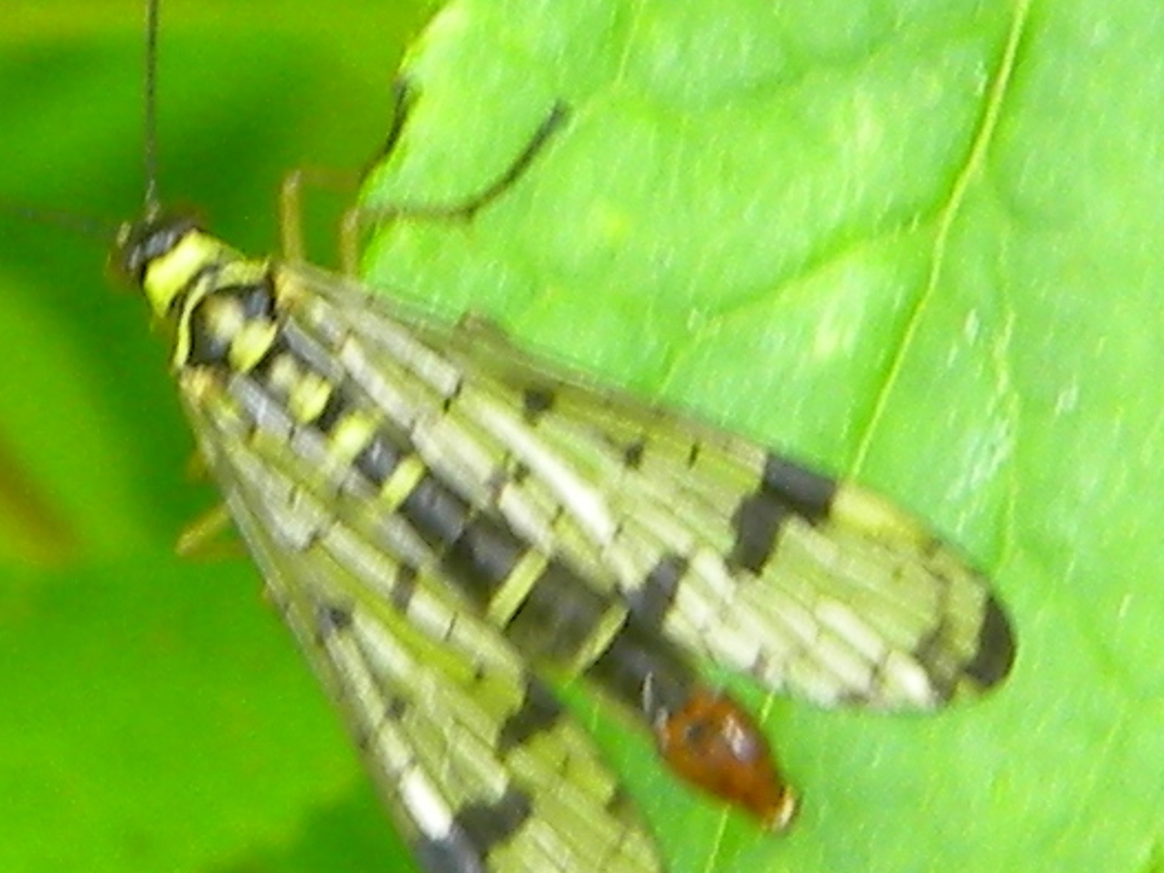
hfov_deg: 10.5
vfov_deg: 7.9
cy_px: 301
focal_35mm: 189
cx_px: 490
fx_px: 6354
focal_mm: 15.1
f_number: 4.5
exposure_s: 1/59.7
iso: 93
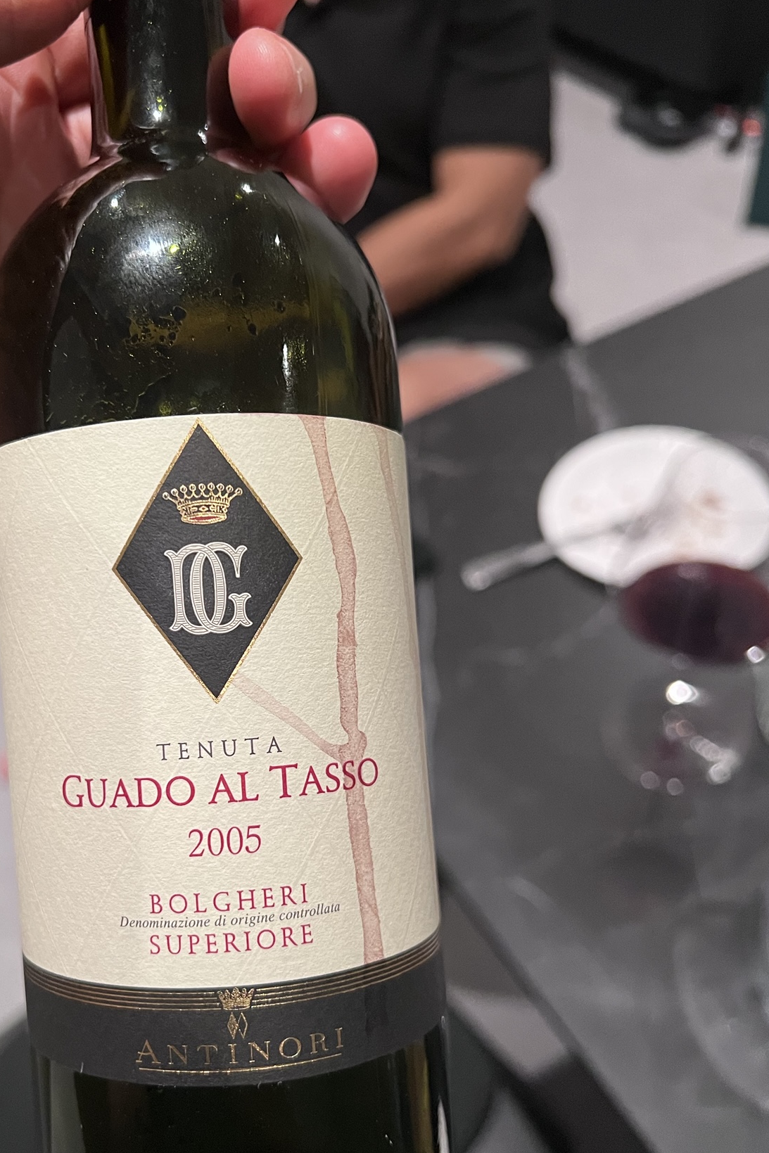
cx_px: 262
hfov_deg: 39.5
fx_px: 1057
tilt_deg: -47.6
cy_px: 662
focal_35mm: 33
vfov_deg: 57.0
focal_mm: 5.7
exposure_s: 1/50
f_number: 1.5
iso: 320
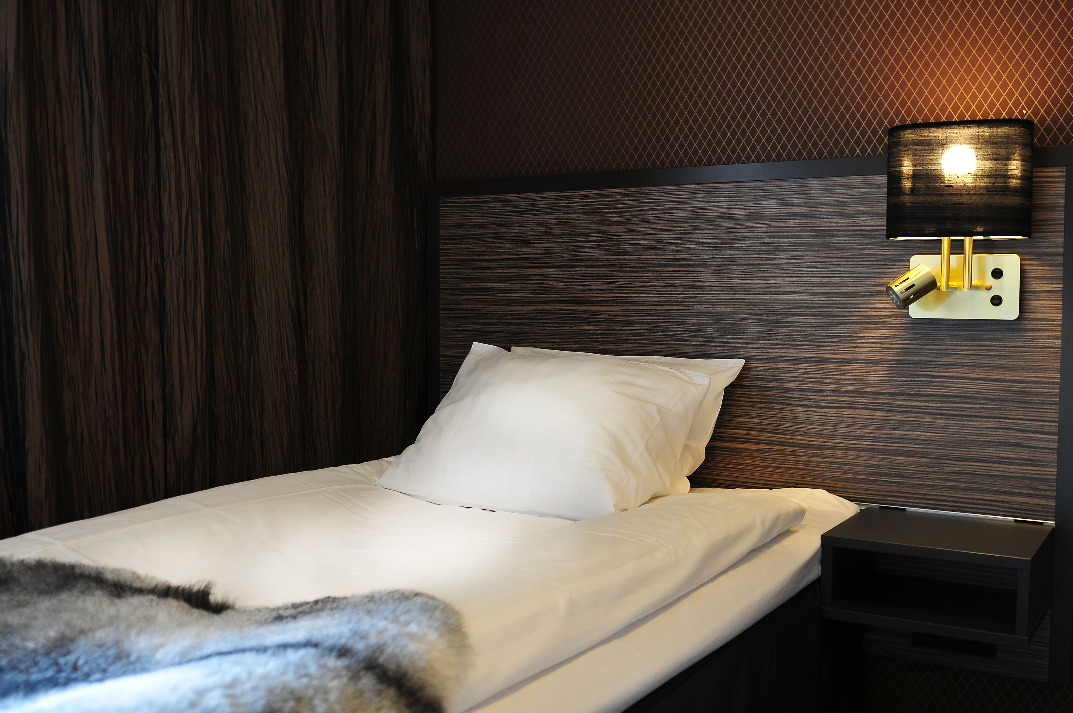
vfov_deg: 36.8
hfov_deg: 53.2
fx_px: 1072
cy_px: 356
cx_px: 536
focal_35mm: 36
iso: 200
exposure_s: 1/15
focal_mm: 24
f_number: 2.8
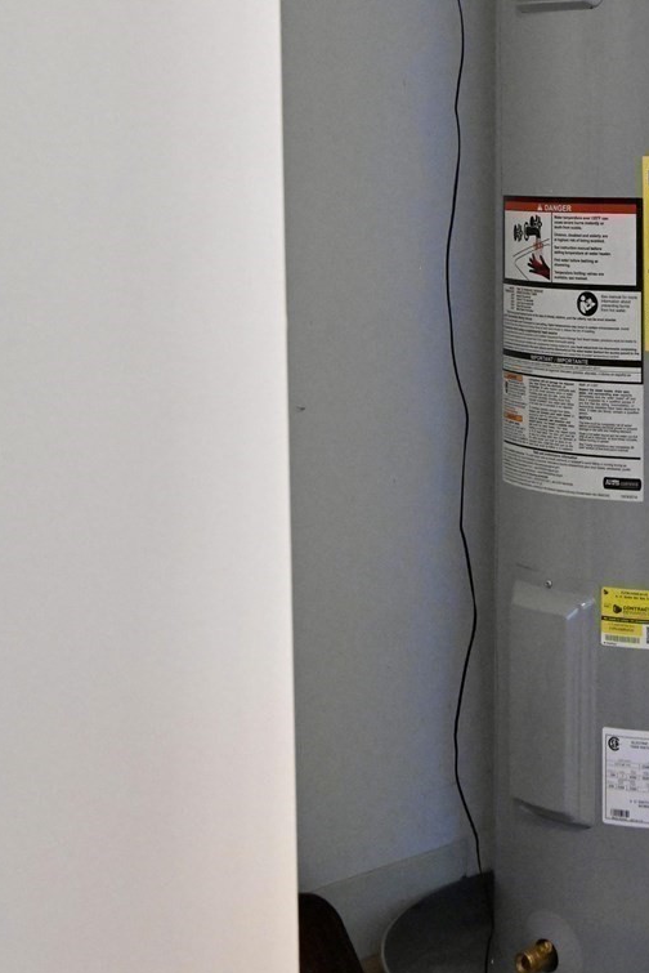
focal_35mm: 61
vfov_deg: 32.4
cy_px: 280
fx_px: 1648
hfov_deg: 21.8
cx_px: 583
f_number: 5
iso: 4000
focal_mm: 30
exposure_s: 1/100
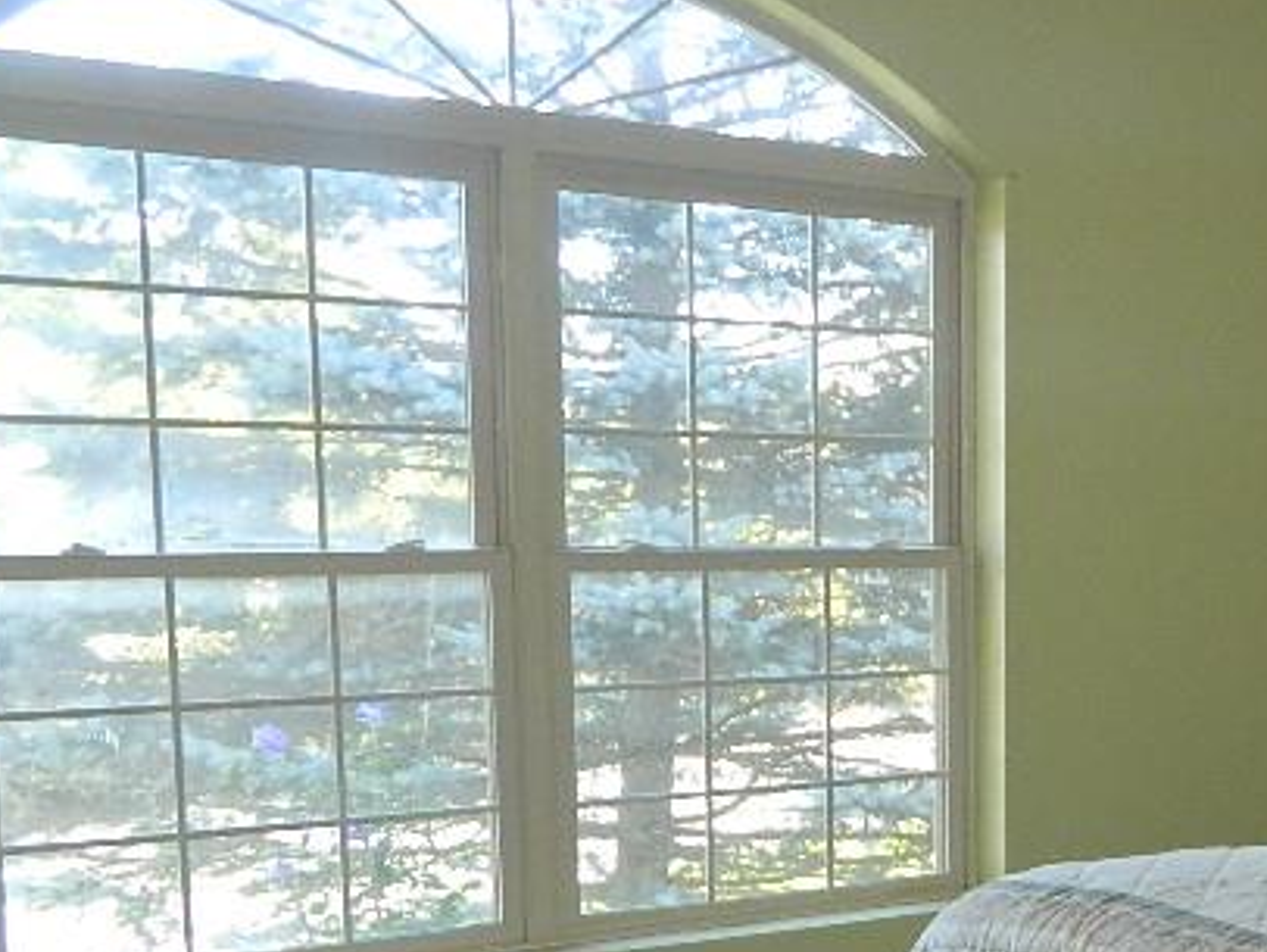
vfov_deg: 22.8
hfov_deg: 27.9
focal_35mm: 63
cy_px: 818
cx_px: 1404
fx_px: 2307
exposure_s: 1/30
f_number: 3.1
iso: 200
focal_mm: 4.5
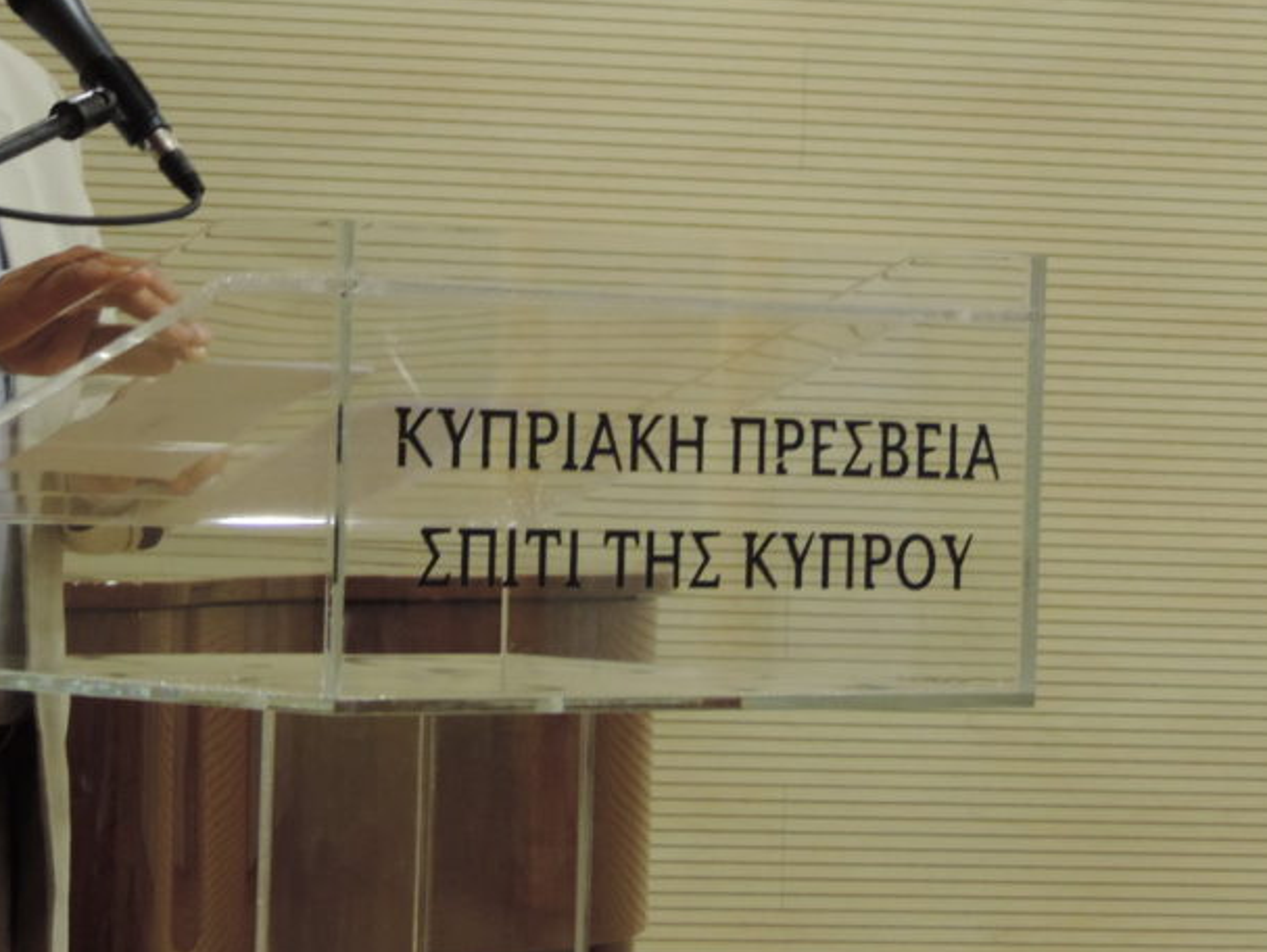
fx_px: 6482
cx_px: 328
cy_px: 207
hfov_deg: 11.1
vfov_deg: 8.4
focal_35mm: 177
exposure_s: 1/25
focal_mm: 18.7
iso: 400
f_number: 4.2
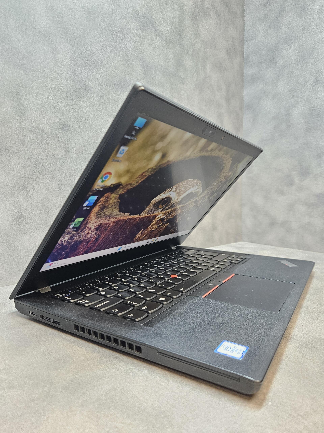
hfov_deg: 58.9
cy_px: 216
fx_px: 287
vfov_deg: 73.9
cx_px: 162
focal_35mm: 23
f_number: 1.8
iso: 800
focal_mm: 5.4
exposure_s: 1/100
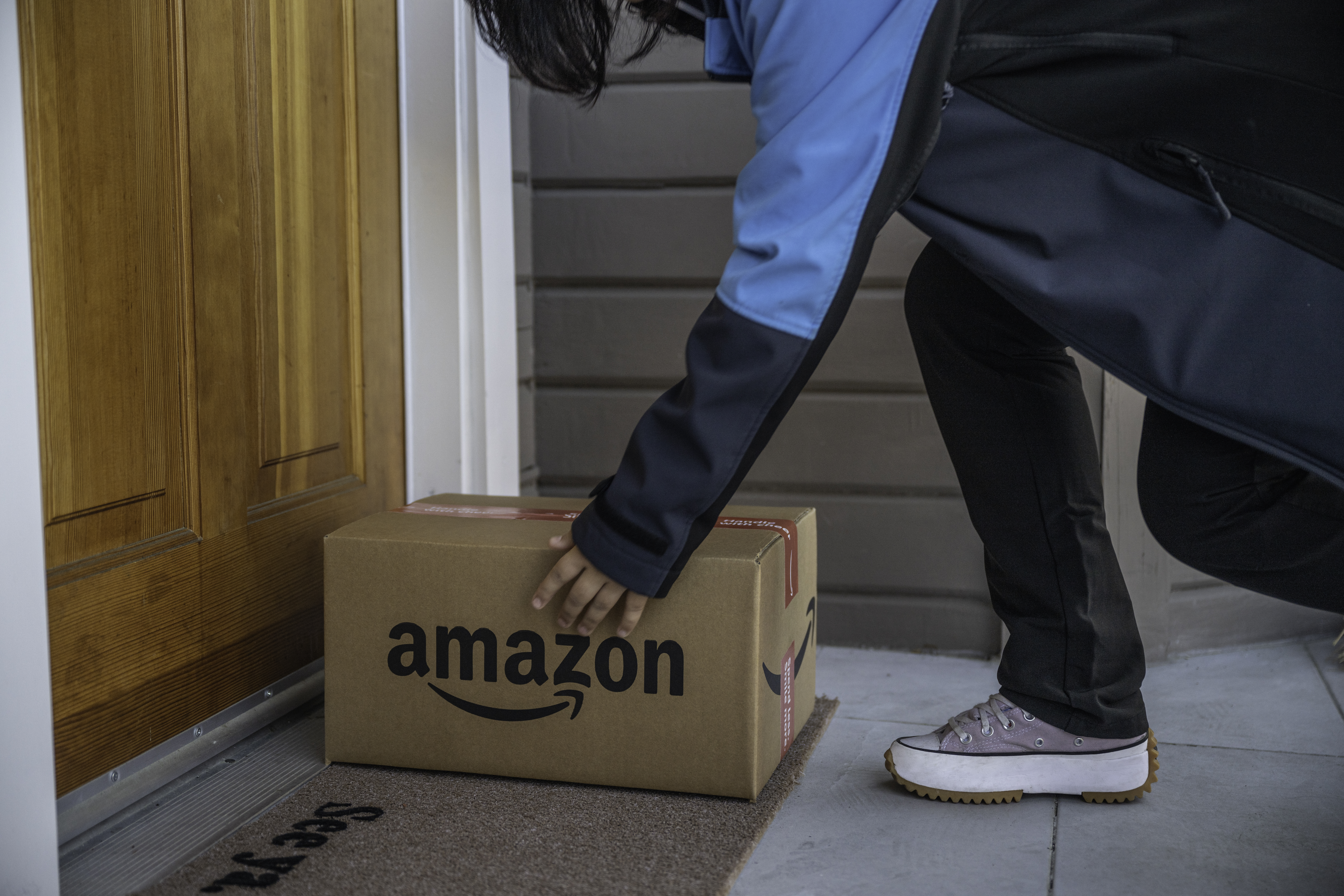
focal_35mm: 46
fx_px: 1717
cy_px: 448
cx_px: 672
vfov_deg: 29.2
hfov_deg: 42.7
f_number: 2.8
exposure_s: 1/160
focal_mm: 46
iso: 125
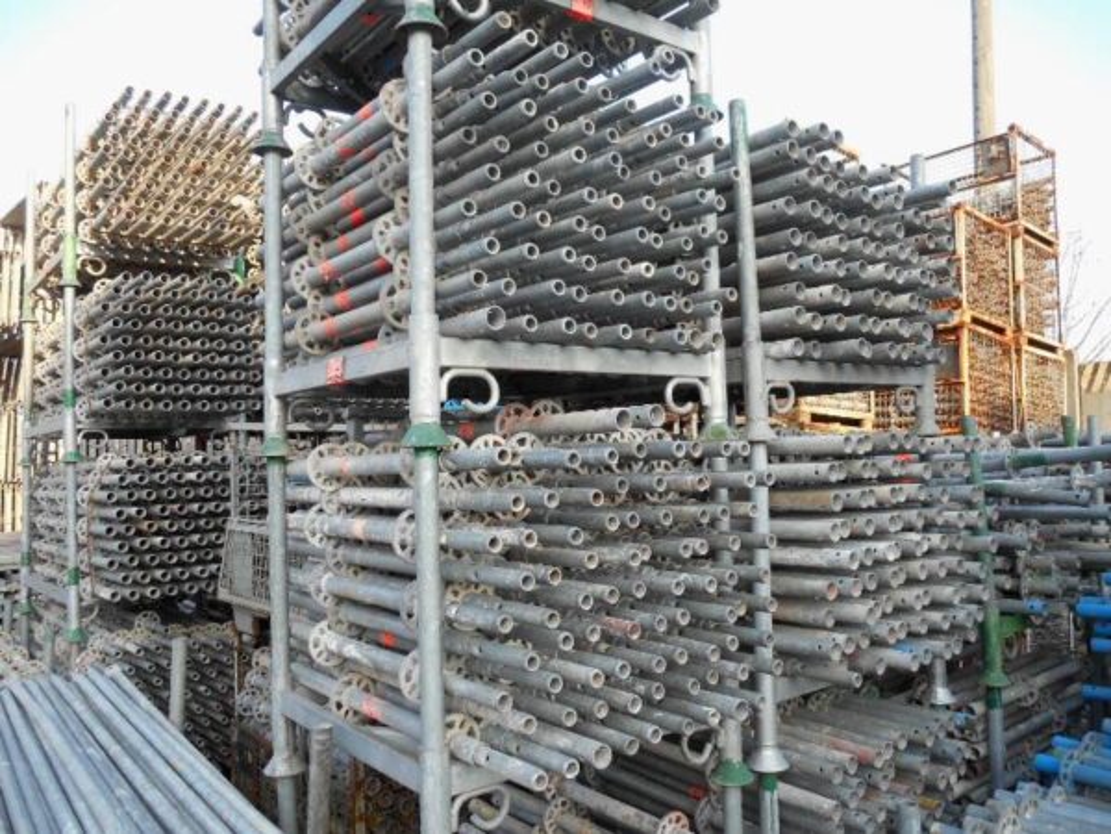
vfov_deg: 48.2
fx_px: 931
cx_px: 556
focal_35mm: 29
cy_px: 417
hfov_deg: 61.7
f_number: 4
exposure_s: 1/60
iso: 80
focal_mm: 5.2
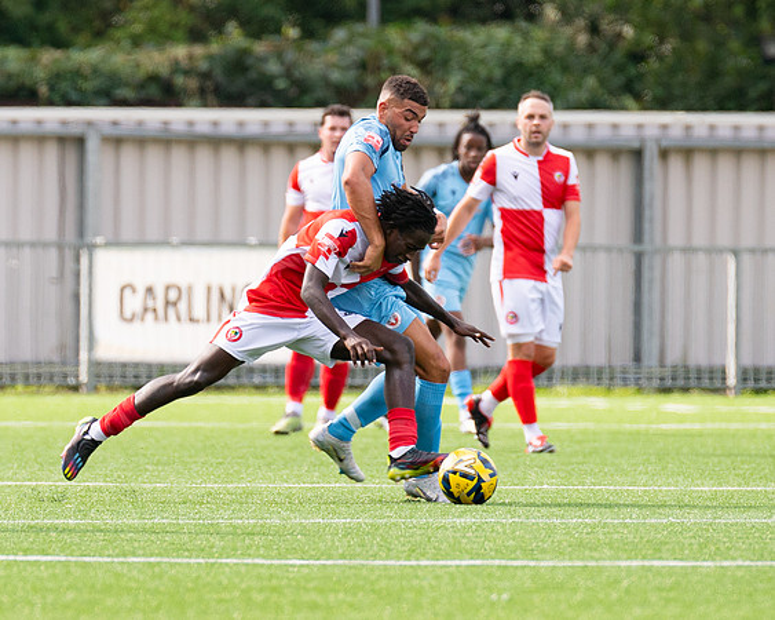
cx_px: 205
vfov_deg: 2.1
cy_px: 346
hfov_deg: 2.6
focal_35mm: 741
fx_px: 16993
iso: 400
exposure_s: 1/1600
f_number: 4
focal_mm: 300
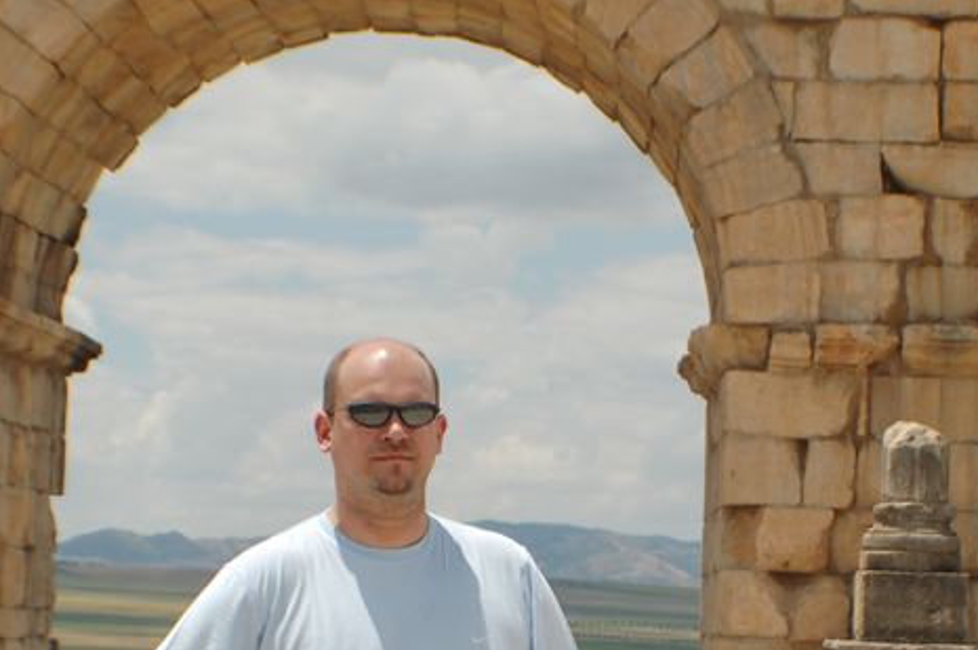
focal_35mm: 142
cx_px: 402
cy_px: 490
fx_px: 3850
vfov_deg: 9.6
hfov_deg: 14.5
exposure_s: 1/1000
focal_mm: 55
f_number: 5.6
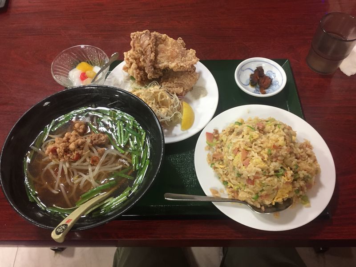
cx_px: 178
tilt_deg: -61.4
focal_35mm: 29
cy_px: 134
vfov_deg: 48.2
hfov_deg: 61.7
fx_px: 298
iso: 125
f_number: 2.2
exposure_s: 1/30
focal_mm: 4.15
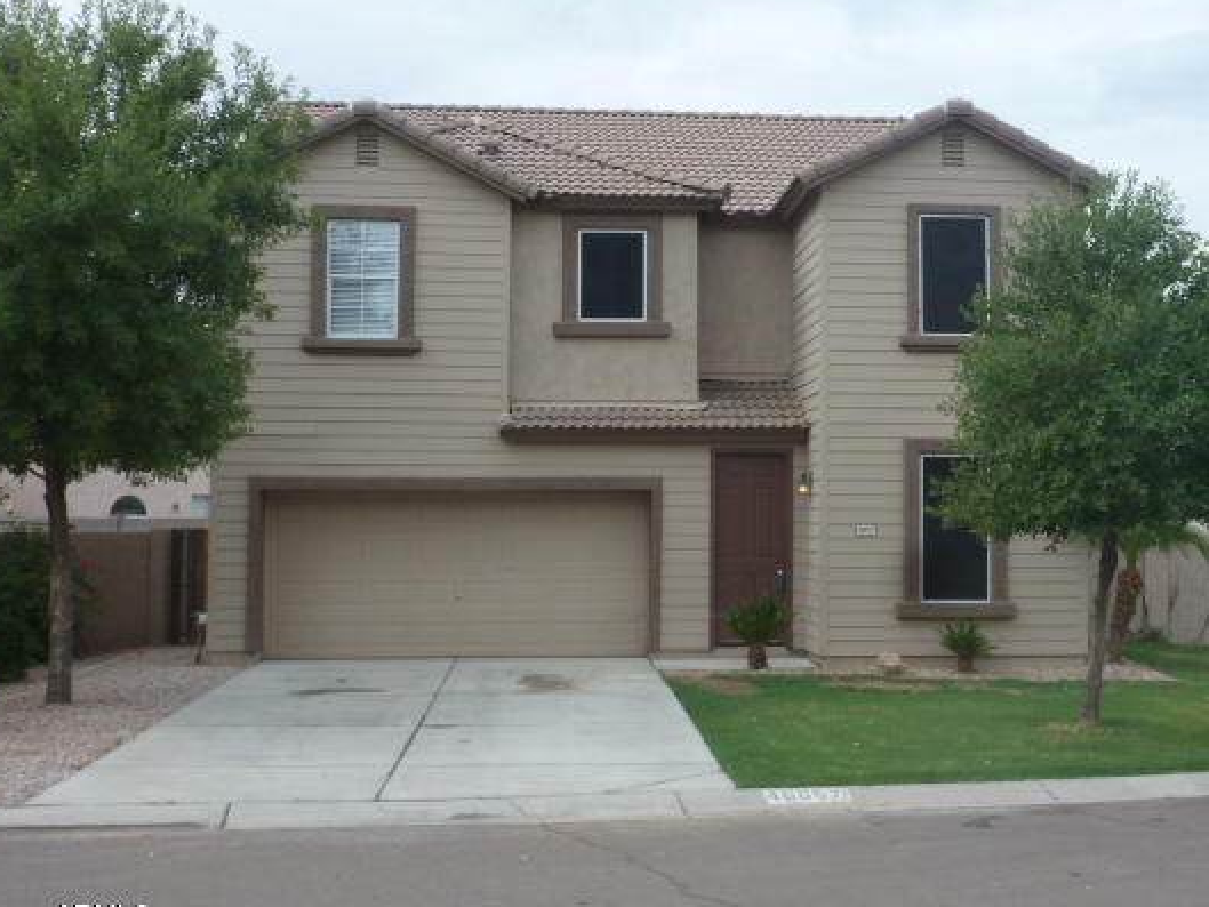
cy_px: 414
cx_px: 702
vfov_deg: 31.5
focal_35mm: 46
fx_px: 1607
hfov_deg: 41.1
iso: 100
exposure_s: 1/500
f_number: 3.8
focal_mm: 6.8
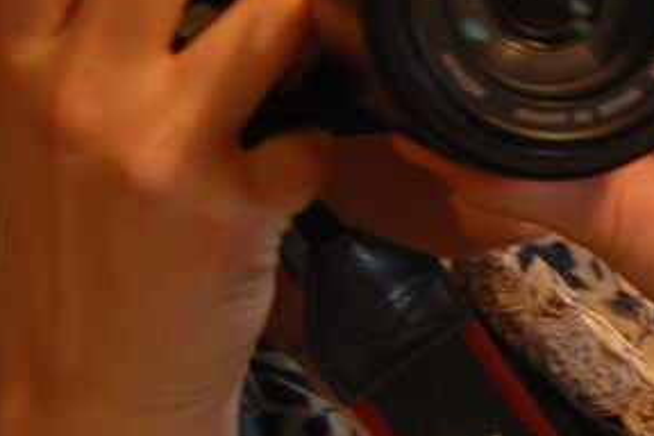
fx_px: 1649
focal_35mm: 91
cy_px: 69
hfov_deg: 18.7
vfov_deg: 14.9
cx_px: 1083
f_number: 4
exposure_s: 1/6
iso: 400
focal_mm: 17
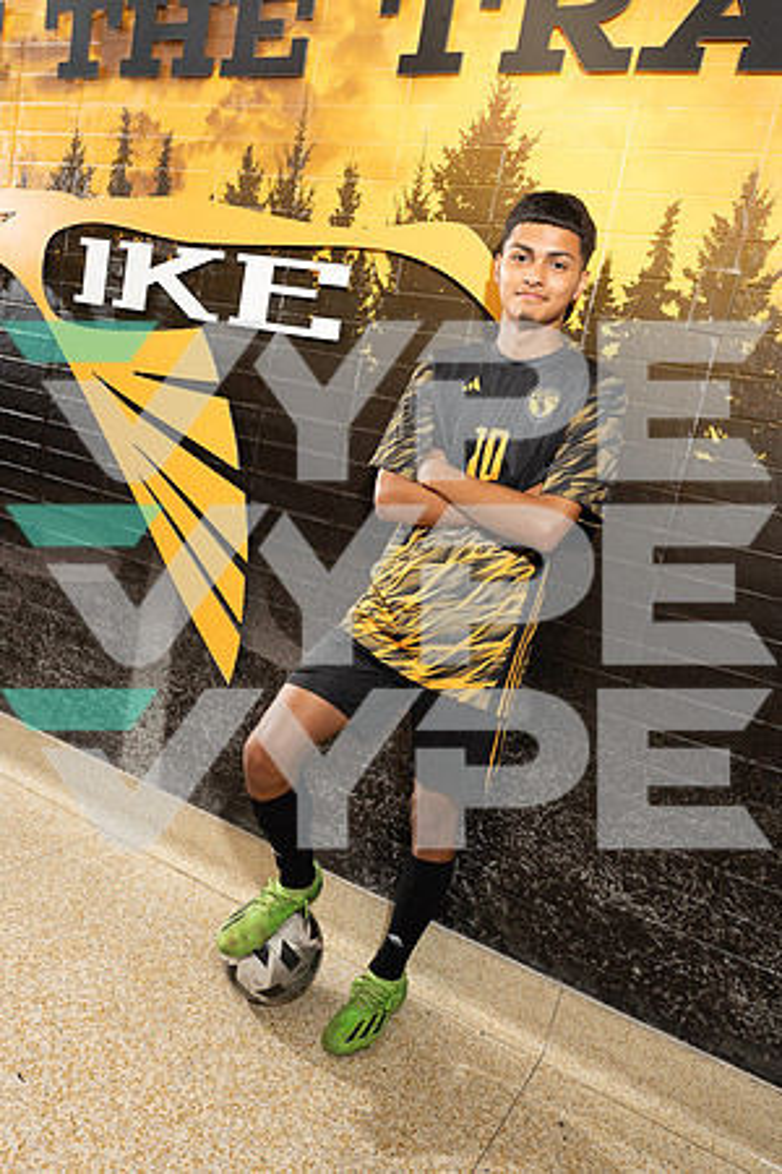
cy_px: 587
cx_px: 391
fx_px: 880
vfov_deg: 67.4
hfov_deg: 47.9
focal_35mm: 27
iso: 800
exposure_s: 1/250
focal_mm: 27
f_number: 5.6
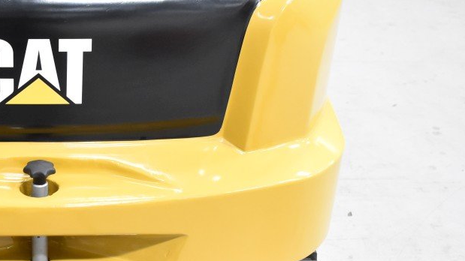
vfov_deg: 17.1
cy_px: 203
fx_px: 863
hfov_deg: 28.9
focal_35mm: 70
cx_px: 45
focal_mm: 23
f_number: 4.5
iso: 1600
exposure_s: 1/30
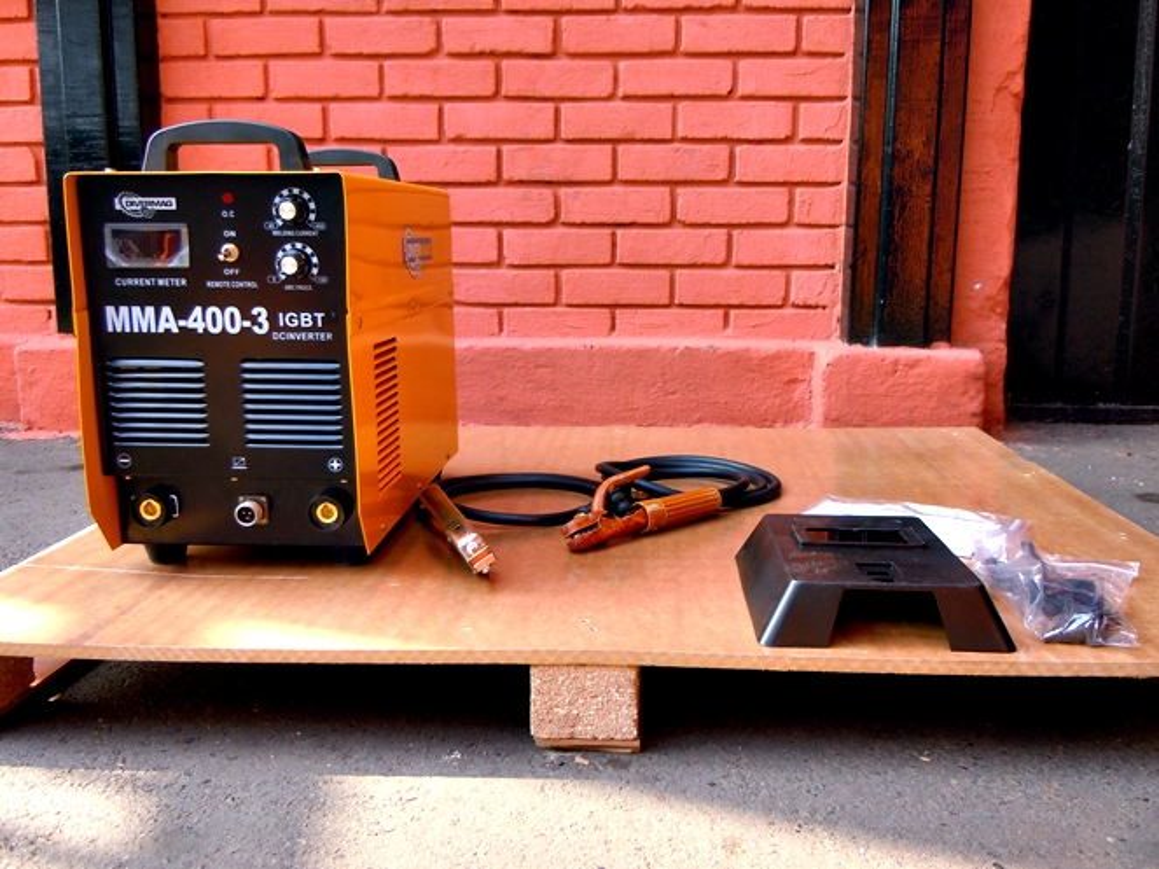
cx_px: 580
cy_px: 434
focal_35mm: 30
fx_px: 1004
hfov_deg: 60.0
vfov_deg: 46.8
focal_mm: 5.4
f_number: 3.5
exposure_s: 1/100
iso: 100
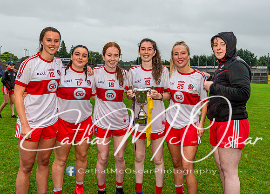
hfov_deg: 54.6
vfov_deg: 40.8
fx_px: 262
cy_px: 86
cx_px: 139
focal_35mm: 34
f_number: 5
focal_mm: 29
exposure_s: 1/100
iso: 1600
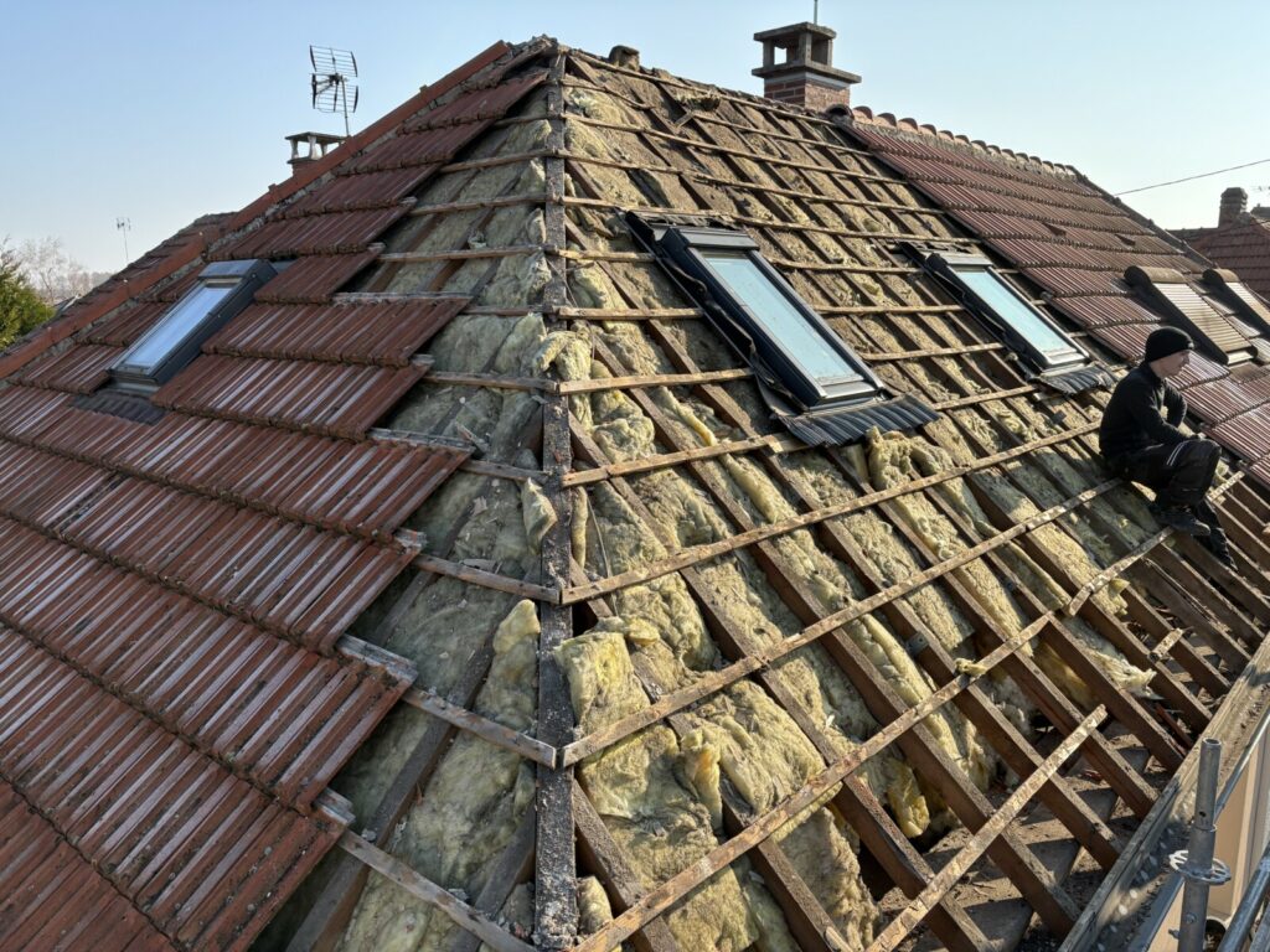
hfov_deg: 67.3
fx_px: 954
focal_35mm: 26
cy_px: 476
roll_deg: +0.3
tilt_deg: -10.4
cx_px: 635
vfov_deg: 53.1
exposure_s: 1/1517
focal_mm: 5.96
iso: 50
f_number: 1.6
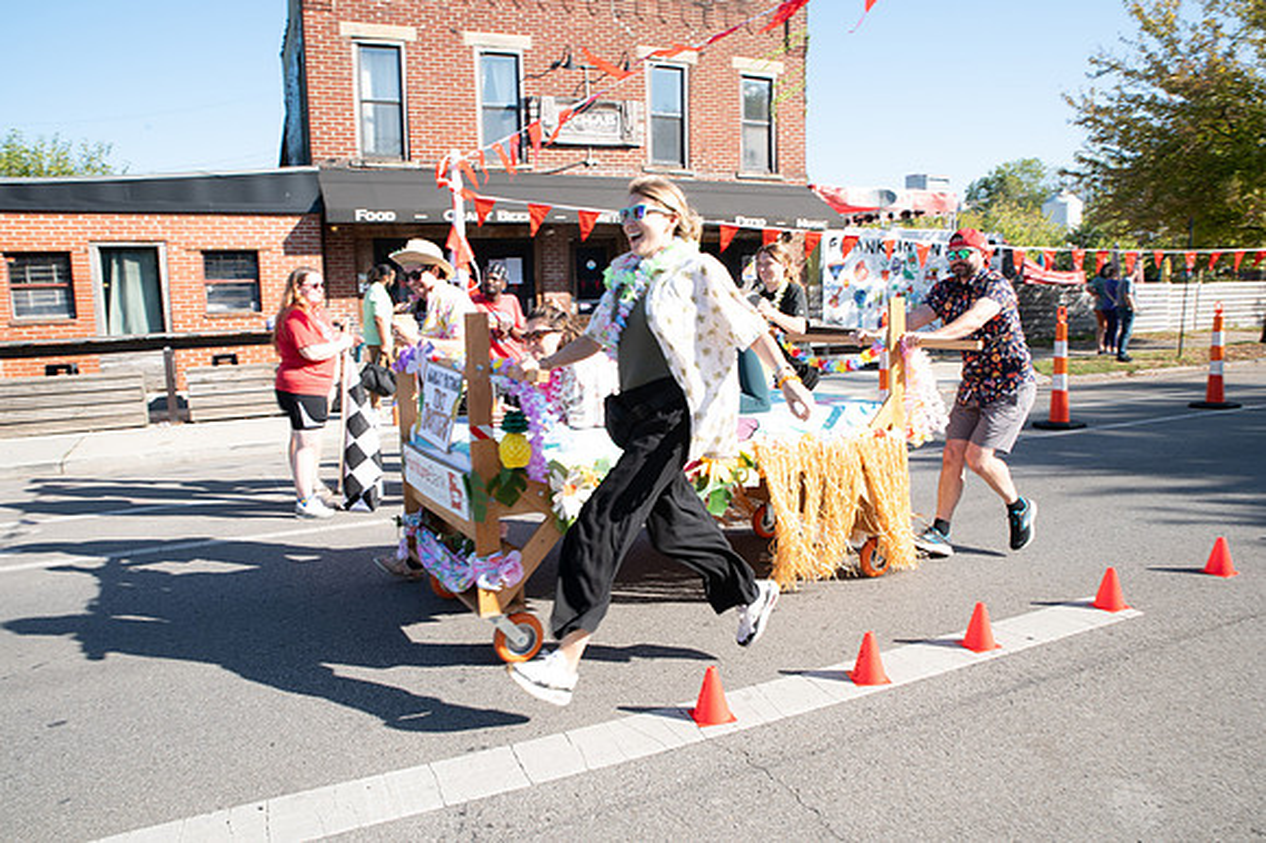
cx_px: 633
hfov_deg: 73.8
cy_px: 422
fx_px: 843
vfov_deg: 53.1
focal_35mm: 24
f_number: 11
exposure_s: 1/200
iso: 500
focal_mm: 24
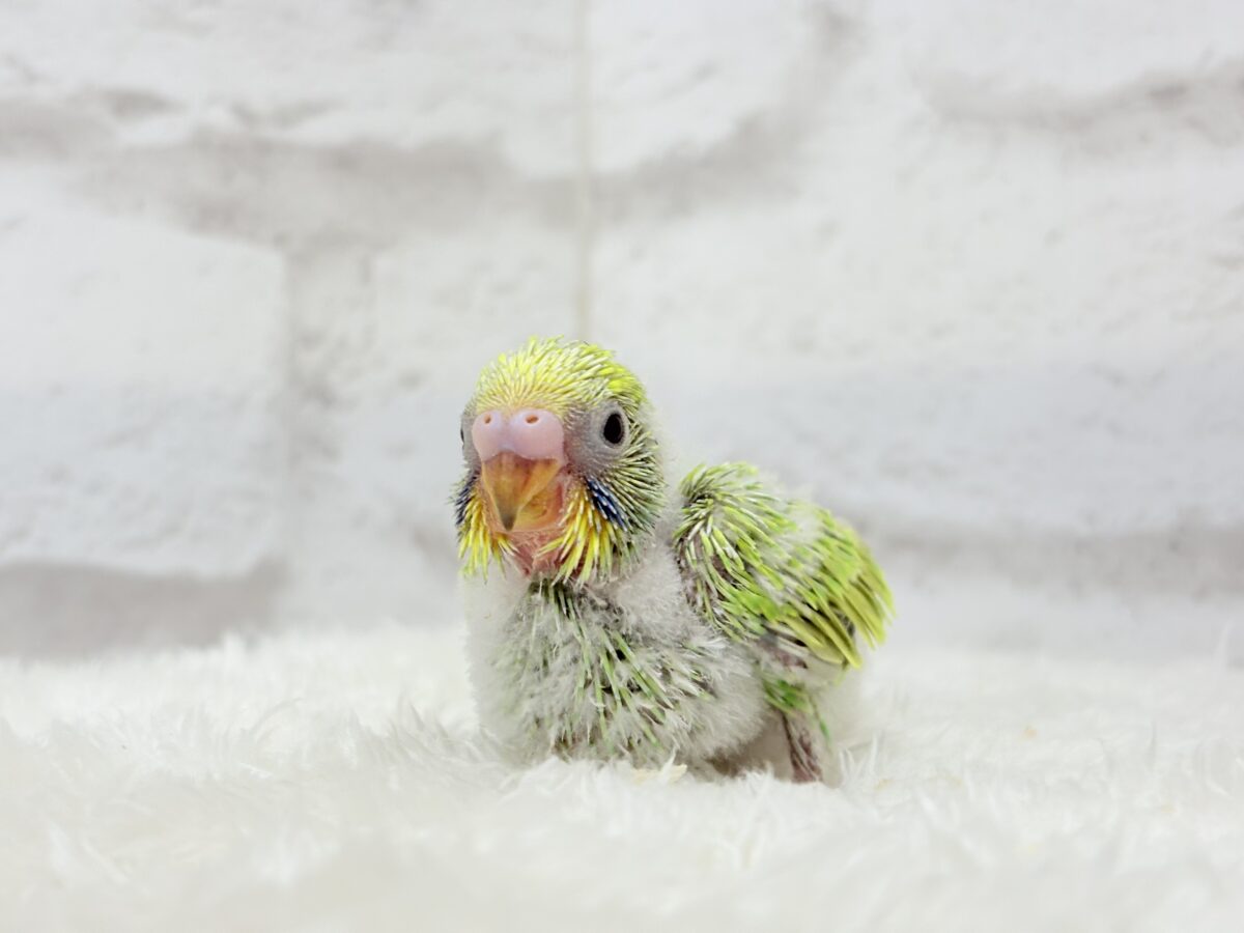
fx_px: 1869
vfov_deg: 28.0
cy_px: 466
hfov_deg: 36.8
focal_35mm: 52
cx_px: 622
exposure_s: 1/100
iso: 64
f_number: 1.6
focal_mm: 5.96
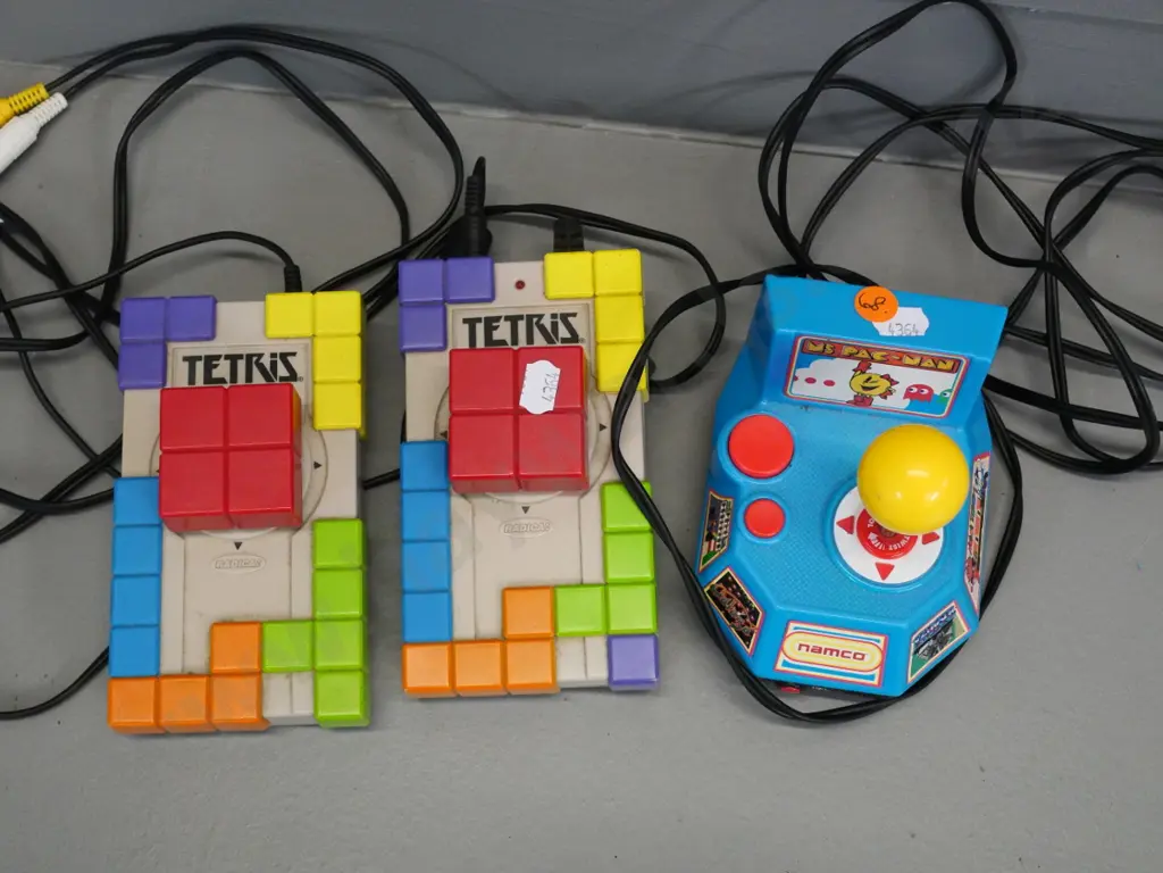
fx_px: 1680
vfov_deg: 29.1
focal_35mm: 50
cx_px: 582
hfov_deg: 38.2
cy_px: 436
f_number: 5
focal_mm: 25
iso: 3200
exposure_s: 1/160
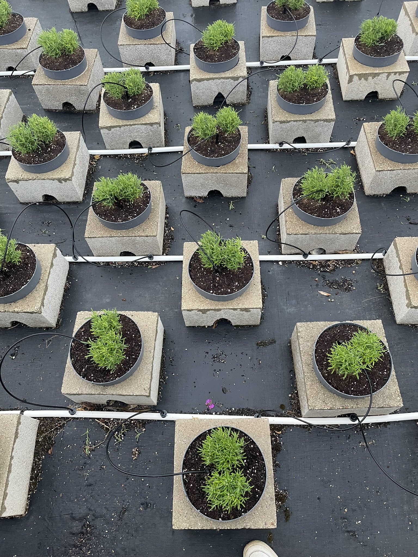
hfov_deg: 53.1
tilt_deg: -60.8
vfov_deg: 67.3
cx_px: 209
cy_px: 278
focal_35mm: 26
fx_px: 419
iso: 125
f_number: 1.6
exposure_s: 1/60
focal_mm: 4.2
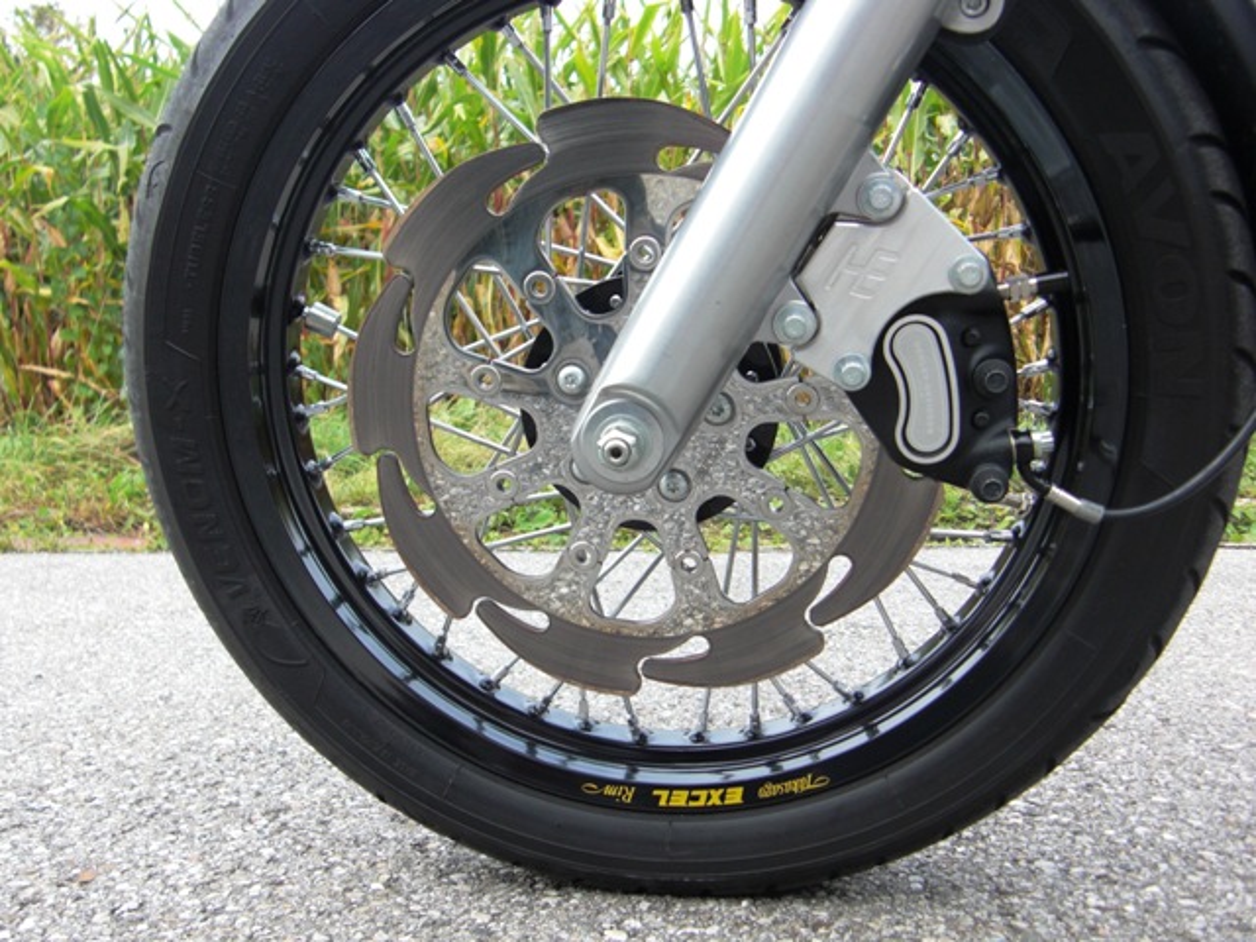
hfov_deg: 55.4
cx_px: 628
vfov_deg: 42.9
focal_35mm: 33
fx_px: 1197
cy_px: 471
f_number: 2.7
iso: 50
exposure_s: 1/125
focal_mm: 5.8
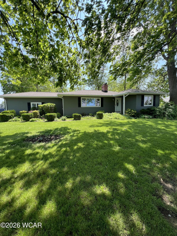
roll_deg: +0.3
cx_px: 88
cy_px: 118
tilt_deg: -6.5
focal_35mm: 13
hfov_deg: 89.9
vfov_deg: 106.2
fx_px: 89
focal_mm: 1.57
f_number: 1.8
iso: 32
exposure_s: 1/362
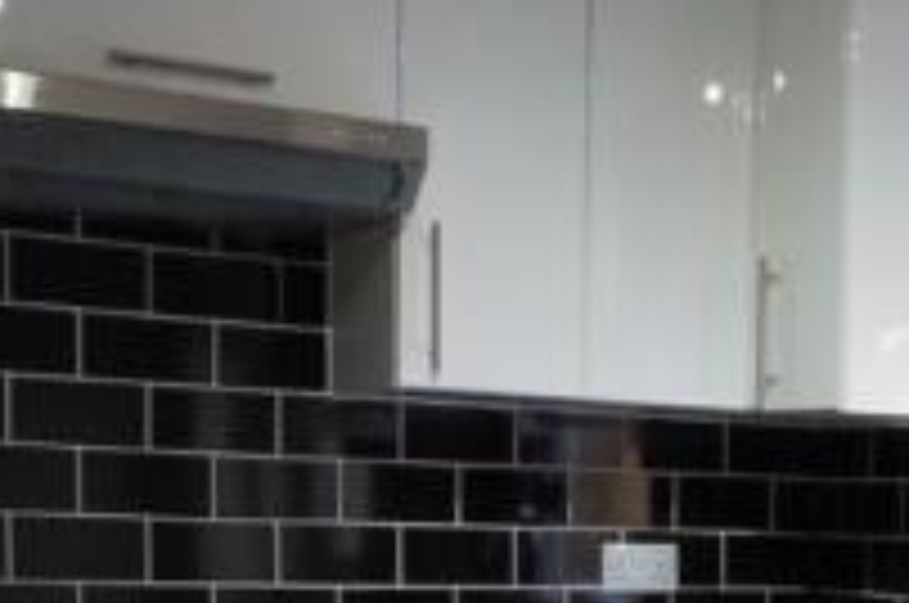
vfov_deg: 16.4
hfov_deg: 24.6
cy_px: 794
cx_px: 945
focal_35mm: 78
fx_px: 1966
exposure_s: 1/160
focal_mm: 16
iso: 1250
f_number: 4
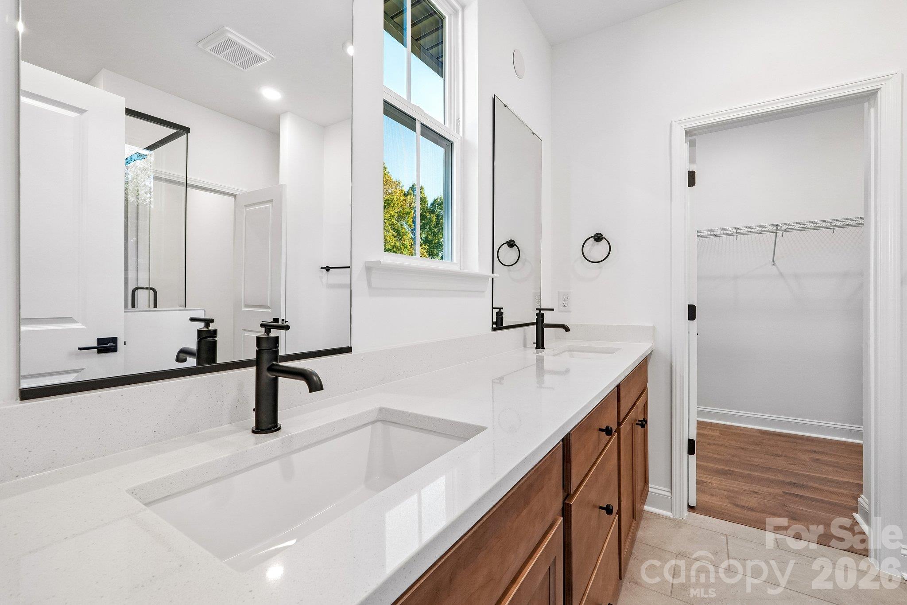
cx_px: 454
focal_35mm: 15
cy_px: 302
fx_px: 378
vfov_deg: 77.3
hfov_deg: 100.4
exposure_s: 1/30
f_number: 8
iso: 400
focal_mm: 10
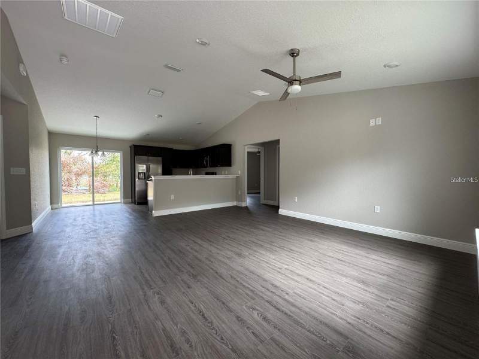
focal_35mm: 14
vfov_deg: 85.7
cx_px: 240
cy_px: 180
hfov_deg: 102.1
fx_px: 194
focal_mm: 2.22
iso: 200
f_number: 2.2
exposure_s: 1/99
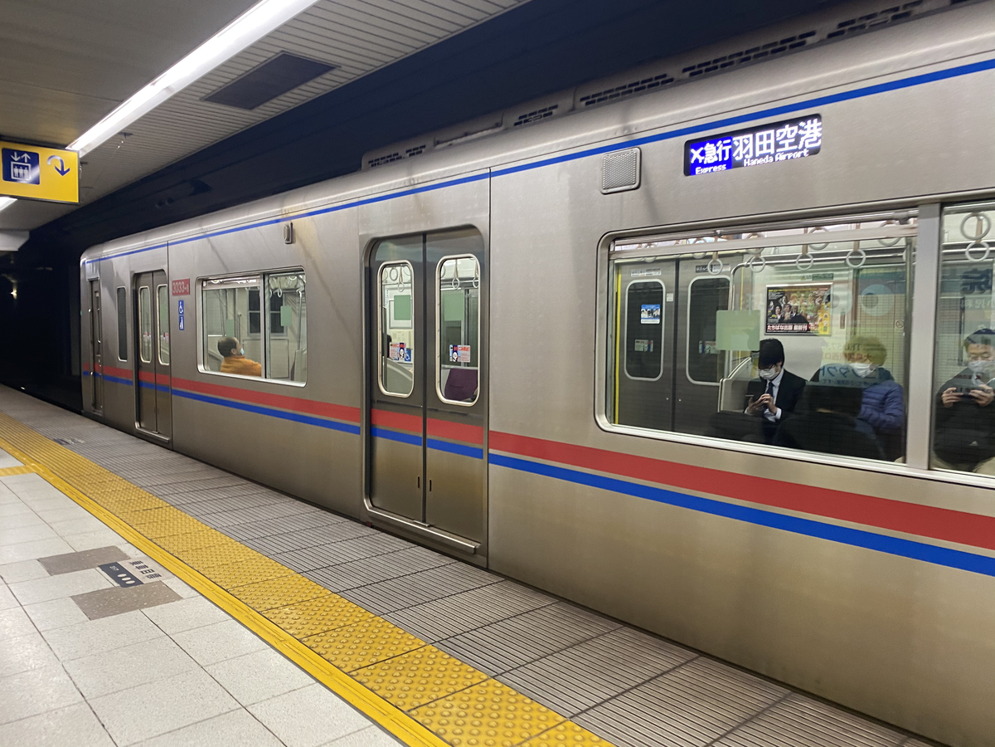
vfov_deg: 53.1
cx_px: 498
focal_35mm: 26
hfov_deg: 67.3
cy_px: 374
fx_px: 747
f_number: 1.8
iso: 100
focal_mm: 4.25
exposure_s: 1/50
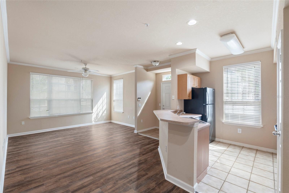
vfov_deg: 72.0
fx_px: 132
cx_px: 144
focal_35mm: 16
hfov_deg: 95.0
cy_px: 96
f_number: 8
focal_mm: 16.5
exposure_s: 1/1.67
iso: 250
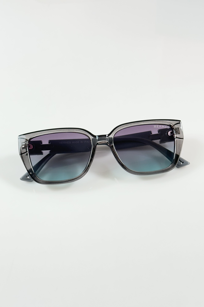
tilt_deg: -50.3
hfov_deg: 27.0
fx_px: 425
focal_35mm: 50
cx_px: 97
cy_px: 153
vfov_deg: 39.6
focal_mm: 6.86
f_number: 1.78
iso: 50
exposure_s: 1/100
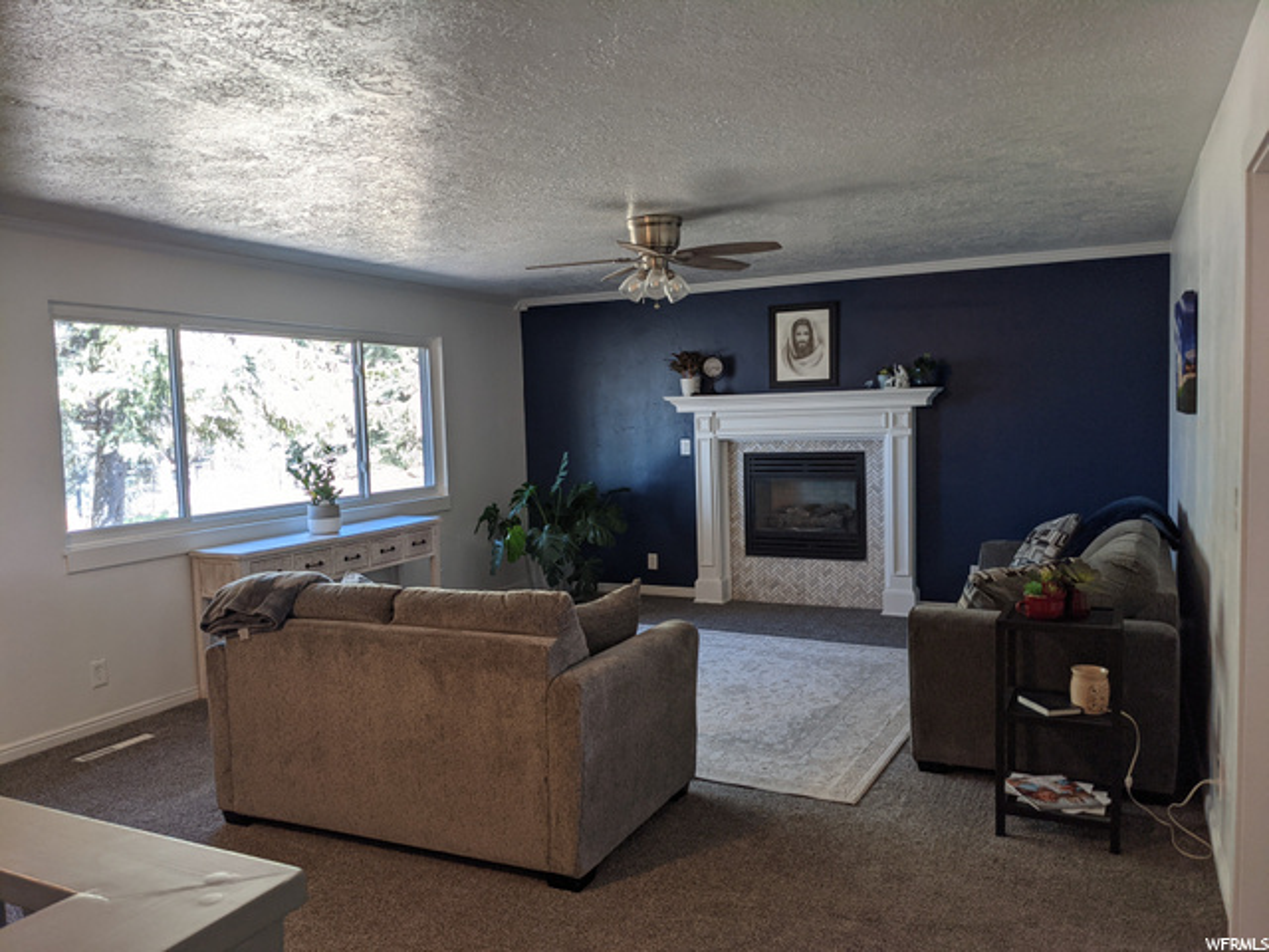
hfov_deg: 65.3
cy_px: 476
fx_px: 990
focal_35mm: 27
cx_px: 634
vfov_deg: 51.4
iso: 51
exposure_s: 1/60
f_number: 1.73
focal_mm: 4.38
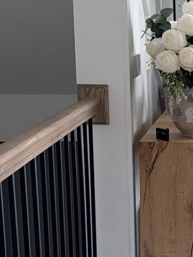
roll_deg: -1.5
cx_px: 348
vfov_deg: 19.8
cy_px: 163
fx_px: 737
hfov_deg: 13.4
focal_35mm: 99
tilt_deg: -11.2
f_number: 1.78
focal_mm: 6.76
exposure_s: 1/210
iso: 125
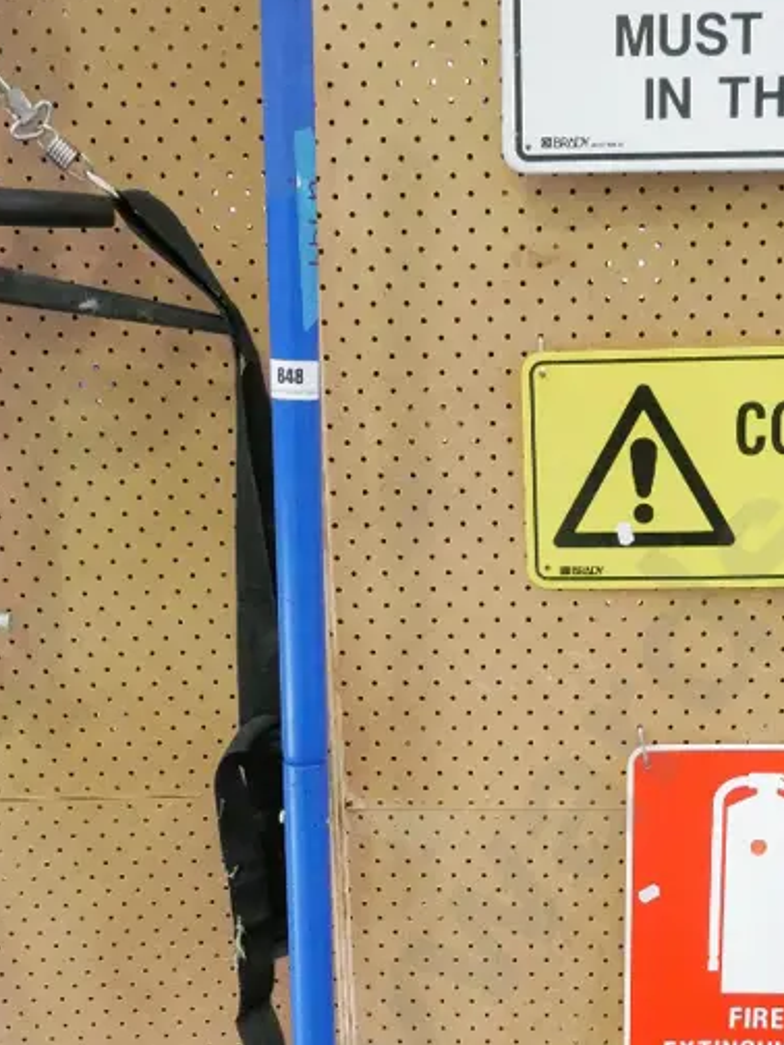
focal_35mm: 61
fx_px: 1842
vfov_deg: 30.6
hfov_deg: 23.9
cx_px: 520
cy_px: 889
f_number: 5.6
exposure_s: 1/50
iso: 6400
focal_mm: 15
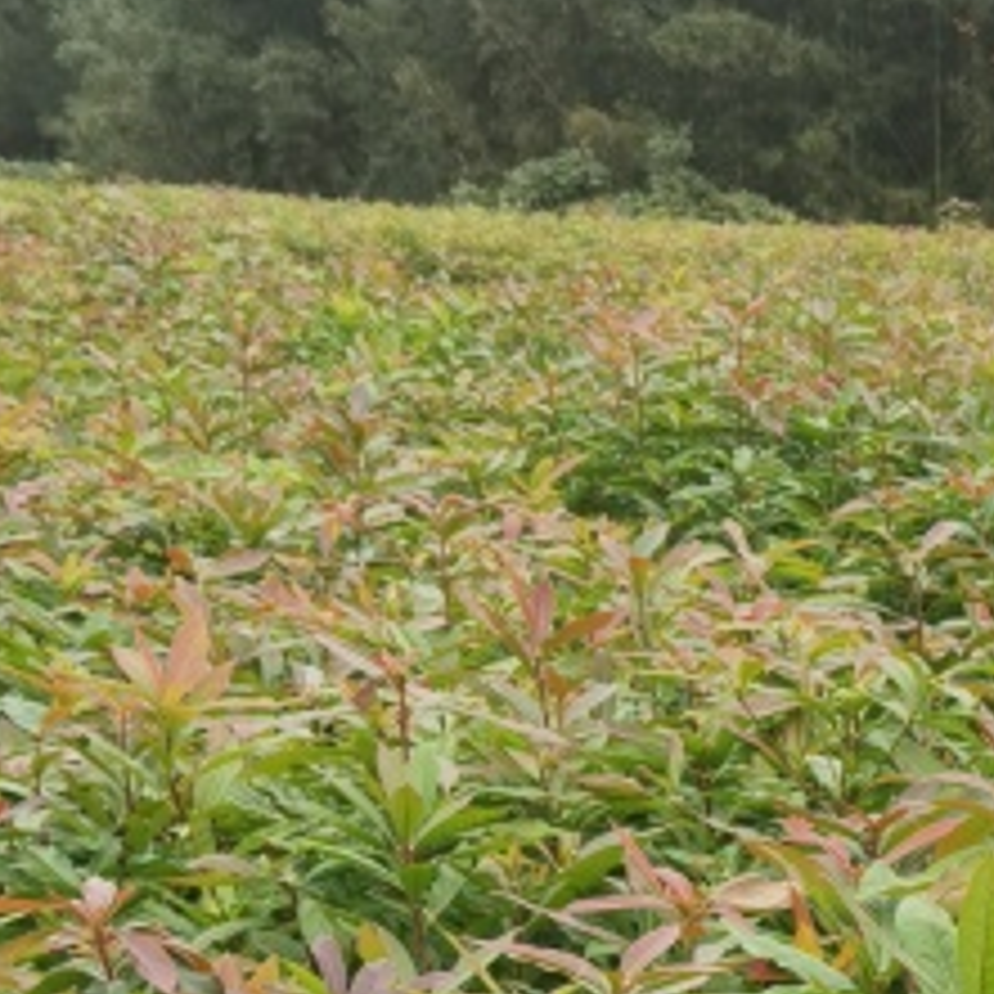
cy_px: 1437
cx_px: 1709
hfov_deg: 13.7
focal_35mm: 115
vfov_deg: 14.3
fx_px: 3736
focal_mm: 6.71
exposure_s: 1/400
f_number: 1.9
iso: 50
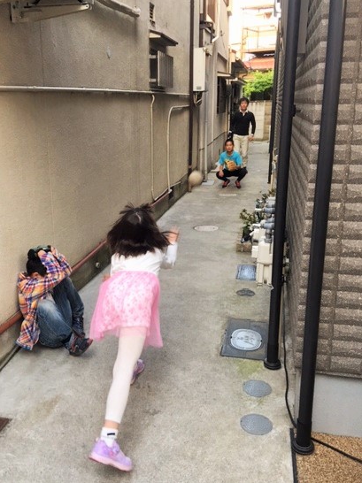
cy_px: 239
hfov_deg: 41.7
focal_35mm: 34
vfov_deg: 54.0
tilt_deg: -17.1
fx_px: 474
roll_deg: +1.8
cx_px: 155
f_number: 2.2
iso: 32
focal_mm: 4.15
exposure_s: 1/30
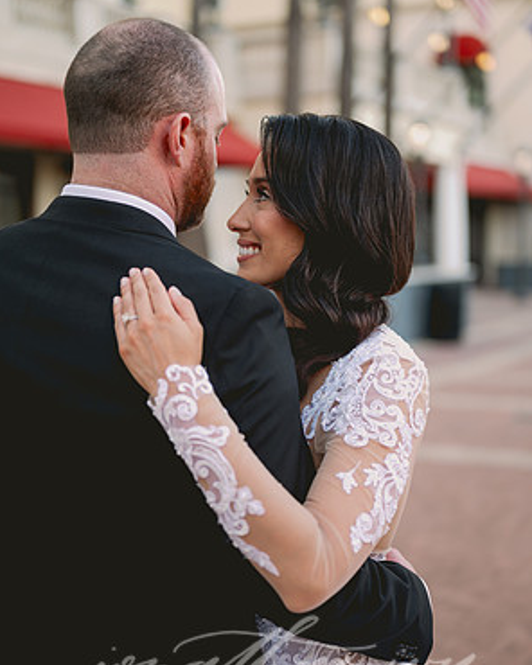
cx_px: 265
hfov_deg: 26.7
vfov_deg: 33.0
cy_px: 338
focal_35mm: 57
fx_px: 1122
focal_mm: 50
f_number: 2
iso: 50
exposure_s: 1/125
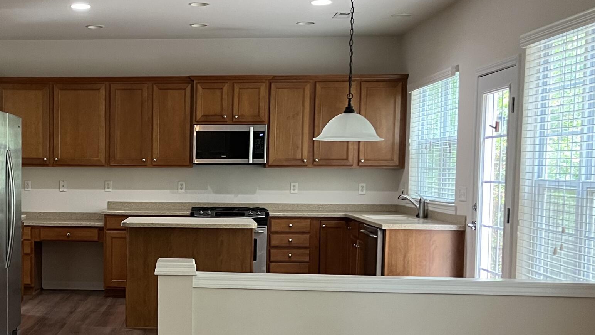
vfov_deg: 21.7
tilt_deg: -4.3
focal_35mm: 55
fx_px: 868
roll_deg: -0.1
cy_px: 226
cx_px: 104
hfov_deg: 36.3
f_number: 1.6
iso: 160
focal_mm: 5.1
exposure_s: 1/60
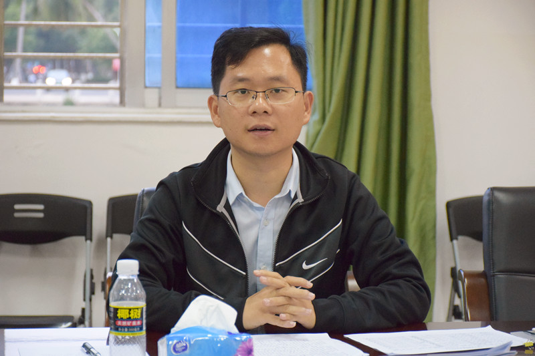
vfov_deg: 13.0
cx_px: 268
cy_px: 178
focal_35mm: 105
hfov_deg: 19.5
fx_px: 1560
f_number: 5
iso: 5000
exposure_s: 1/125
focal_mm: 70
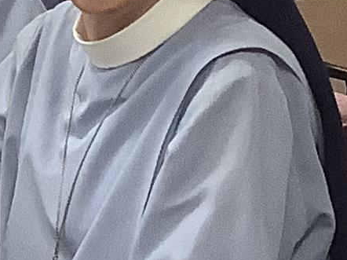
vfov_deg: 6.5
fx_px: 2294
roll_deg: -2.0
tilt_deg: -12.8
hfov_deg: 8.3
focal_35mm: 229
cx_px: -311
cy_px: 152
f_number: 2.4
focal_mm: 3.3
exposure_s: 1/60
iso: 200
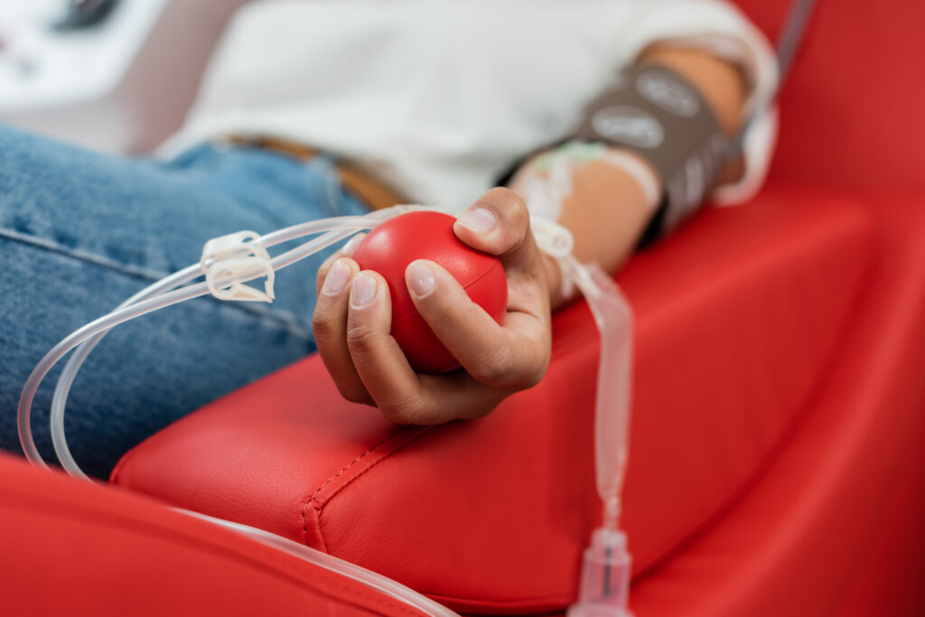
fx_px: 1285
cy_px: 308
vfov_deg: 27.0
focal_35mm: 50
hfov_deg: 39.6
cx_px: 462
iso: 250
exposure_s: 1/160
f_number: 3.5
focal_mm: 50
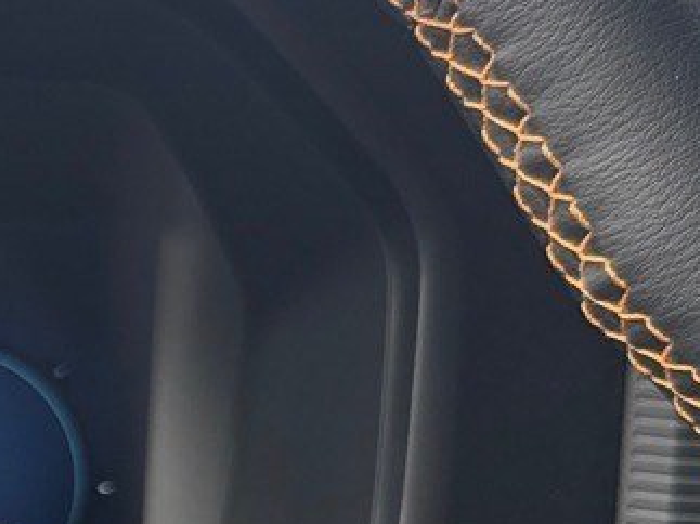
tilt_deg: -13.3
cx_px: -494
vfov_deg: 12.0
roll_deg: +0.6
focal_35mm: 119
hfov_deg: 14.8
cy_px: 708
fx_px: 2406
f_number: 1.78
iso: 125
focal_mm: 6.76
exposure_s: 1/152
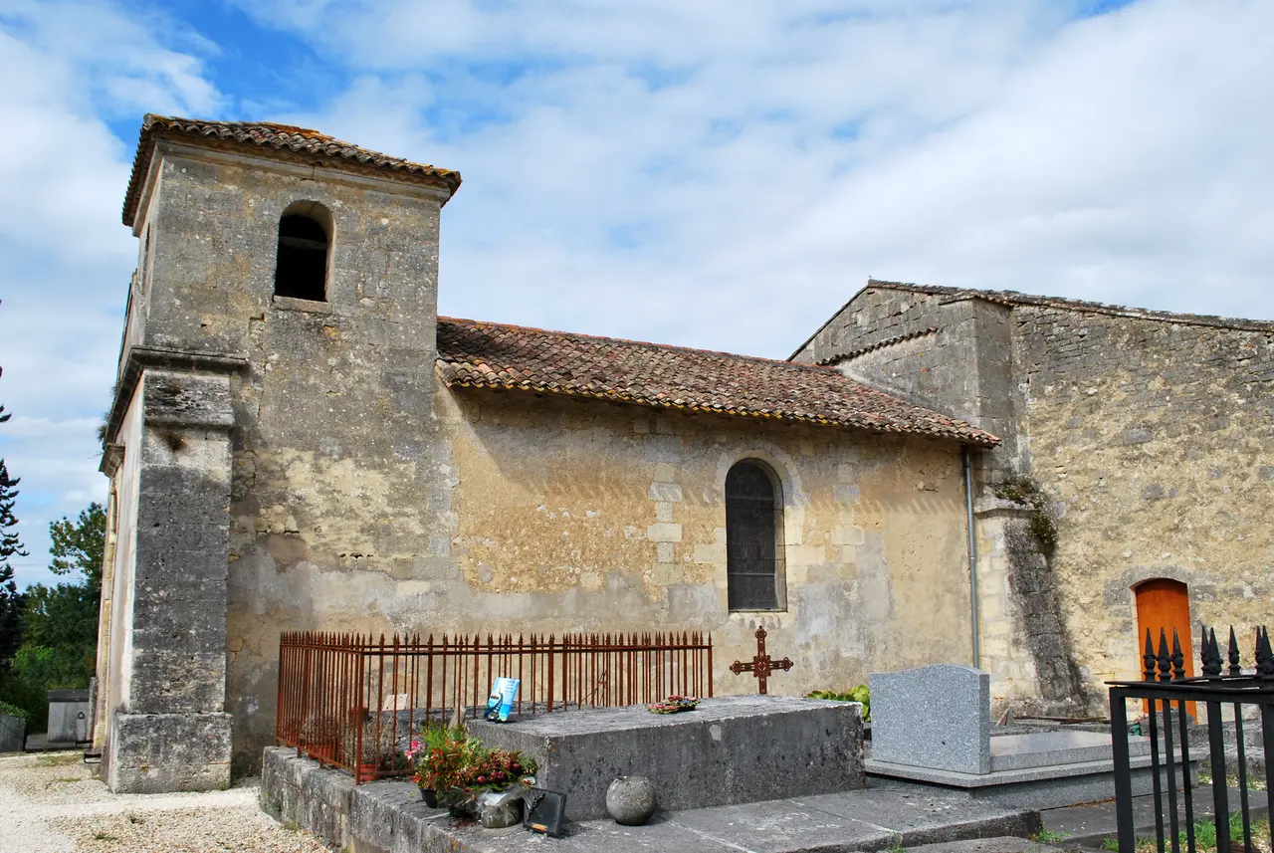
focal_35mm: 30
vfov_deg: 43.7
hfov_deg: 61.9
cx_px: 637
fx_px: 1063
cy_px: 426
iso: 100
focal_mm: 20
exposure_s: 1/250
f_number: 8
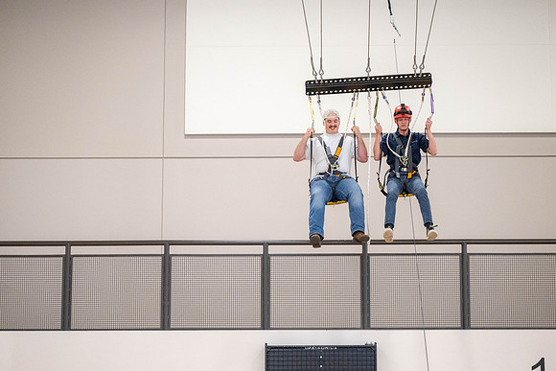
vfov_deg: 10.6
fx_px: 2008
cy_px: 186
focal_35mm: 130
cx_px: 278
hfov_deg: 15.8
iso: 6400
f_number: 2.8
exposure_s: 1/1000
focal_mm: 130
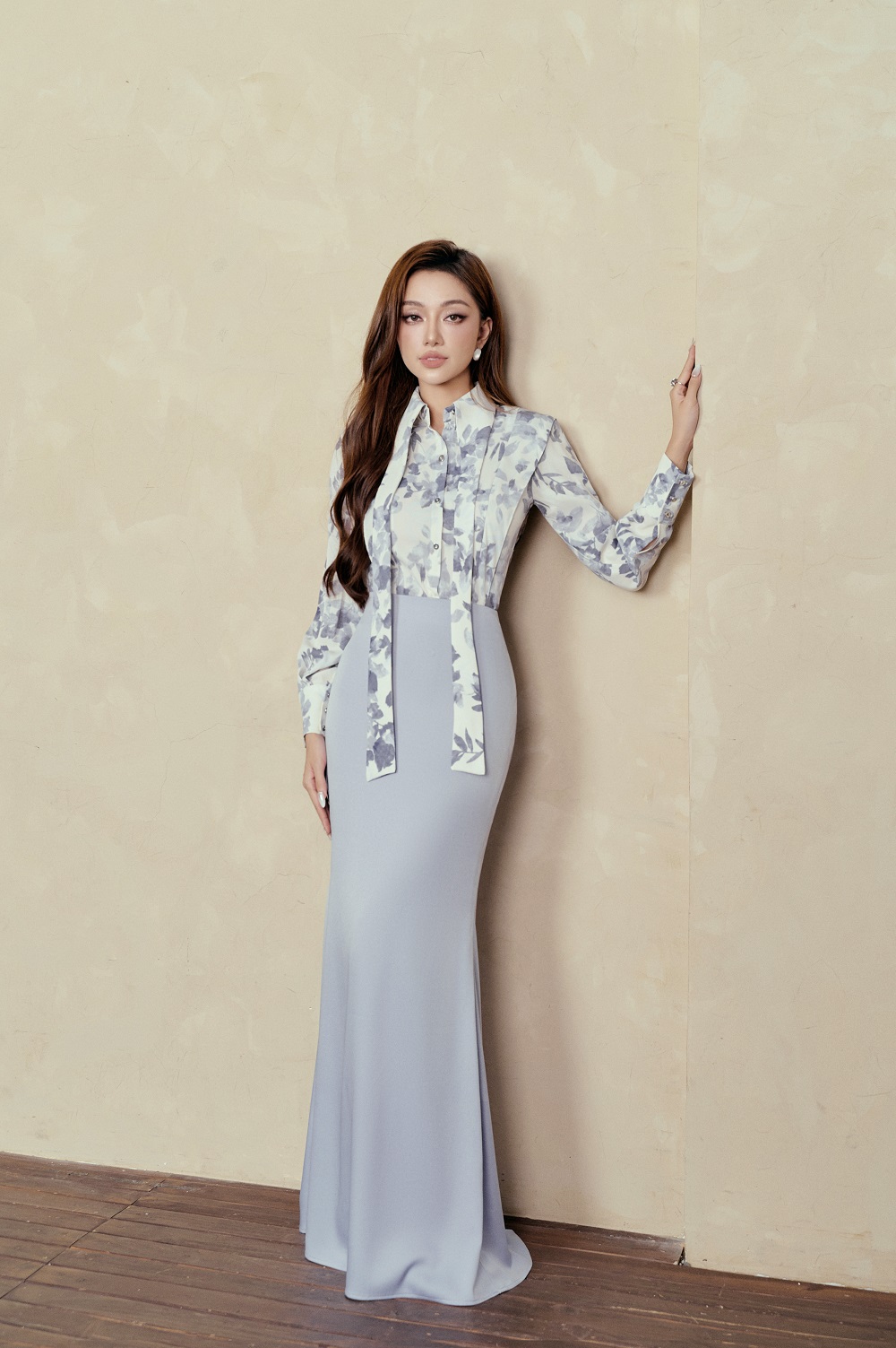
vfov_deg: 49.6
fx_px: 1458
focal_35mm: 39
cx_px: 448
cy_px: 674
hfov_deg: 34.2
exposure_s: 1/200
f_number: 4.5
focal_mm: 39
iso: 320
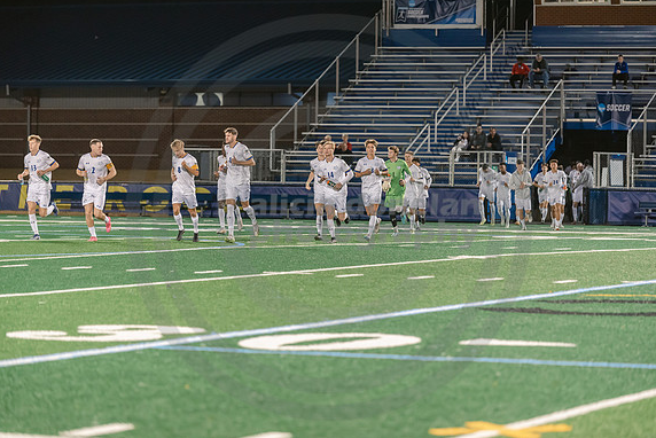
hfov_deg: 13.5
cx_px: 329
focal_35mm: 152
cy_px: 217
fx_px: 2771
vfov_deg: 9.0
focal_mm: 150
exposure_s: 1/400
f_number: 2.8
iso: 2500
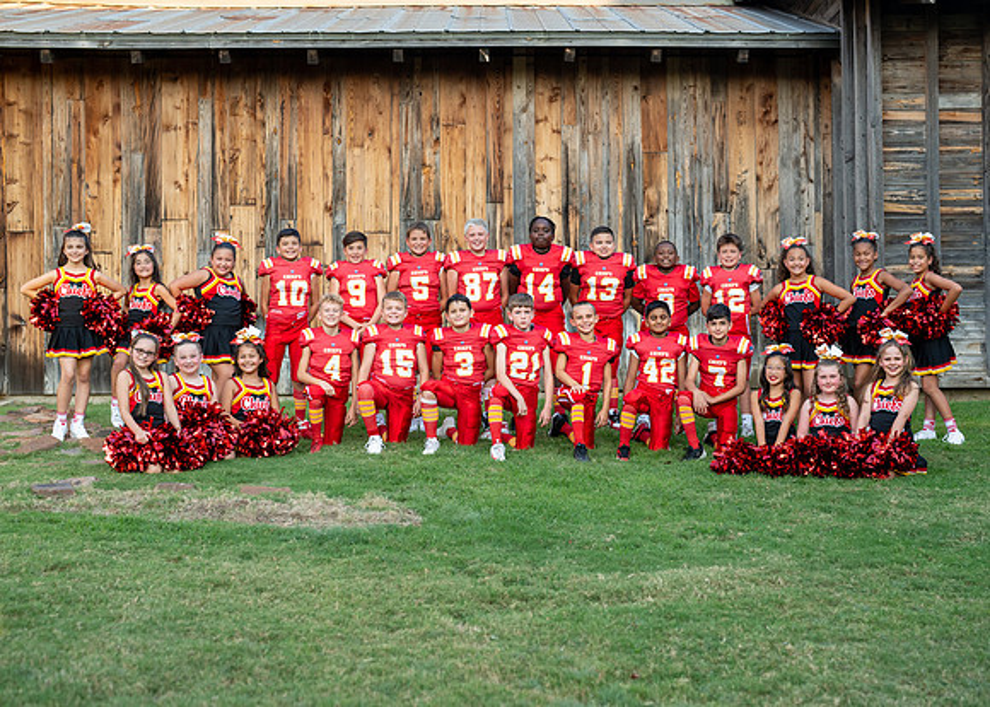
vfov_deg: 26.3
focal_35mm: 54
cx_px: 540
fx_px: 1513
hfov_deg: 36.2
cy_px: 355
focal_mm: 50
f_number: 3.2
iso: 320
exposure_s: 1/640
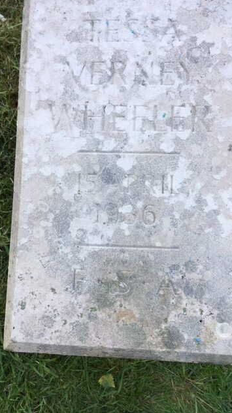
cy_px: 205
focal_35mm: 32
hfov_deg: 36.6
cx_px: 123
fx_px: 350
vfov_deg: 61.0
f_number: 2.2
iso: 25
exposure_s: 1/100
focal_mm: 4.15
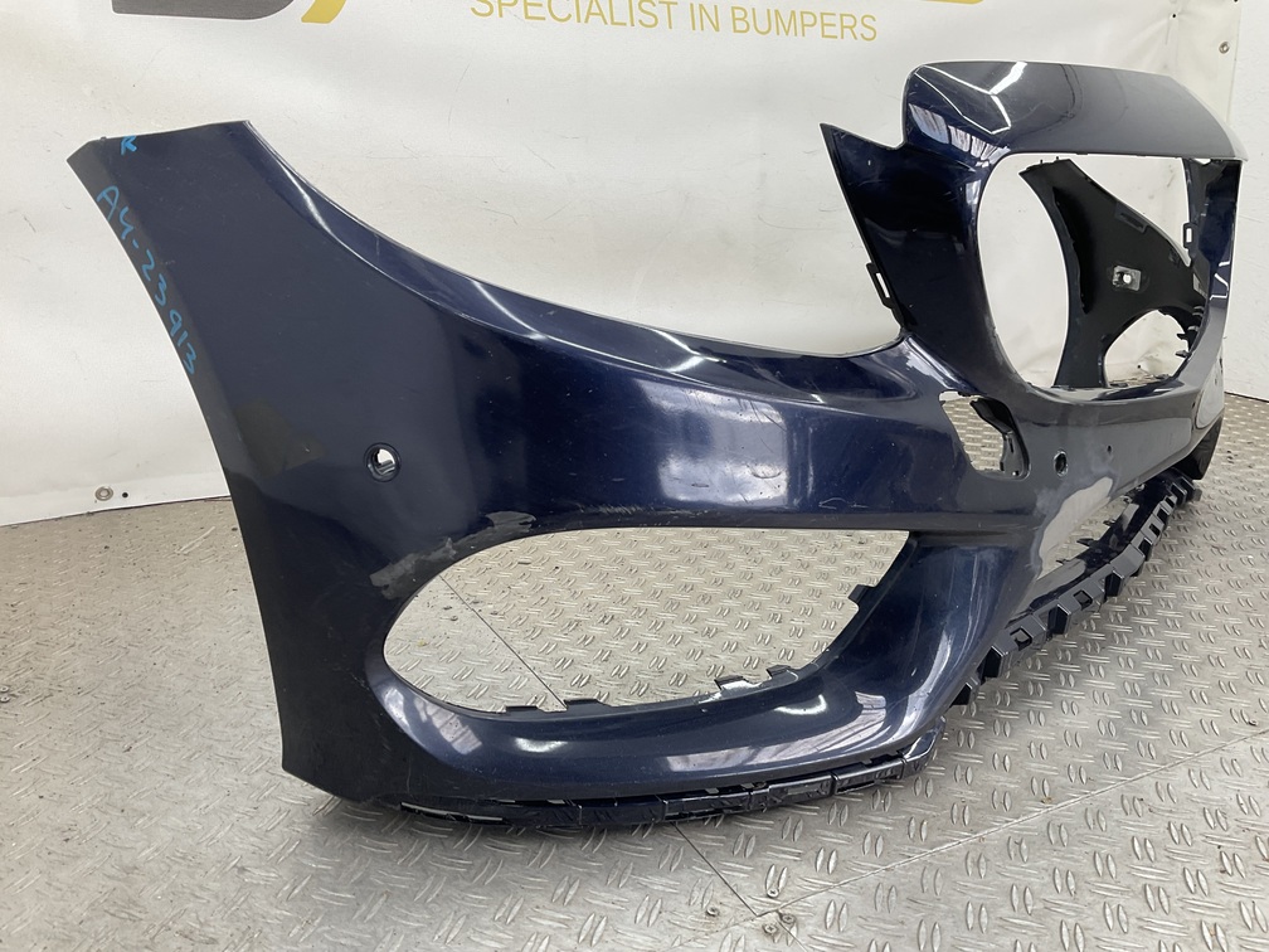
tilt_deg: -17.4
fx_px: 1063
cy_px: 476
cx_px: 634
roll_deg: -2.9
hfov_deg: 61.7
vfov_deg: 48.2
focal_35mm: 29
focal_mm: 3
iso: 32
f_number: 1.8
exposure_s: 1/120
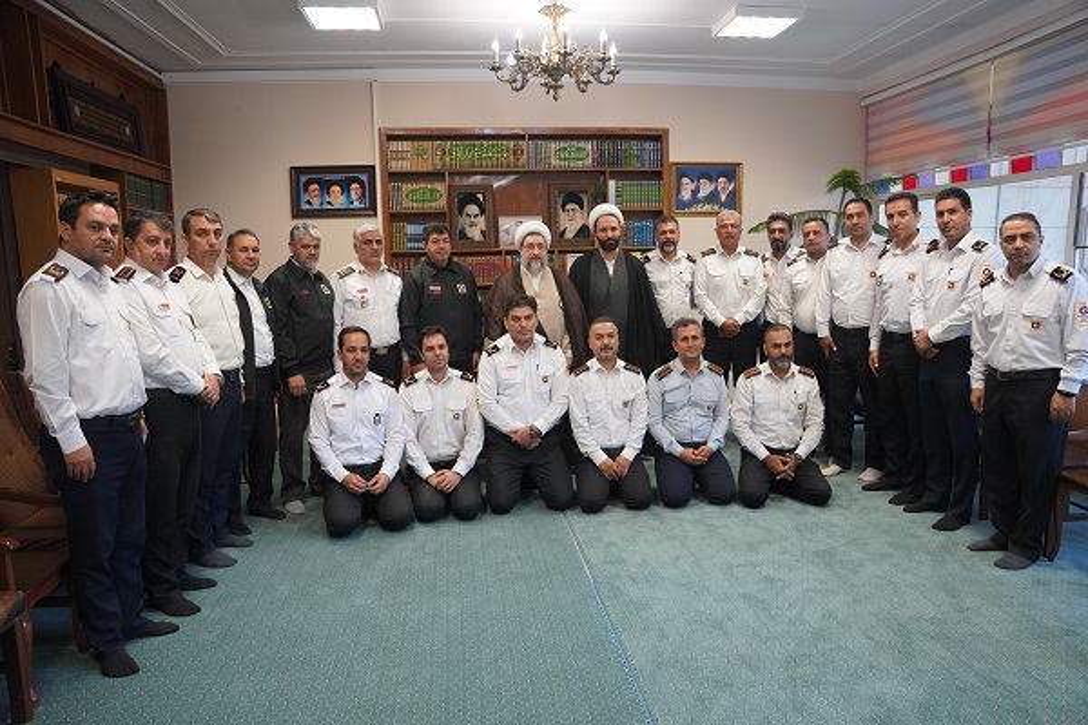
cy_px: 362
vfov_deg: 53.1
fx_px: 725
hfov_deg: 73.7
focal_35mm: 24
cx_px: 544
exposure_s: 1/160
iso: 1250
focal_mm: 24
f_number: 4
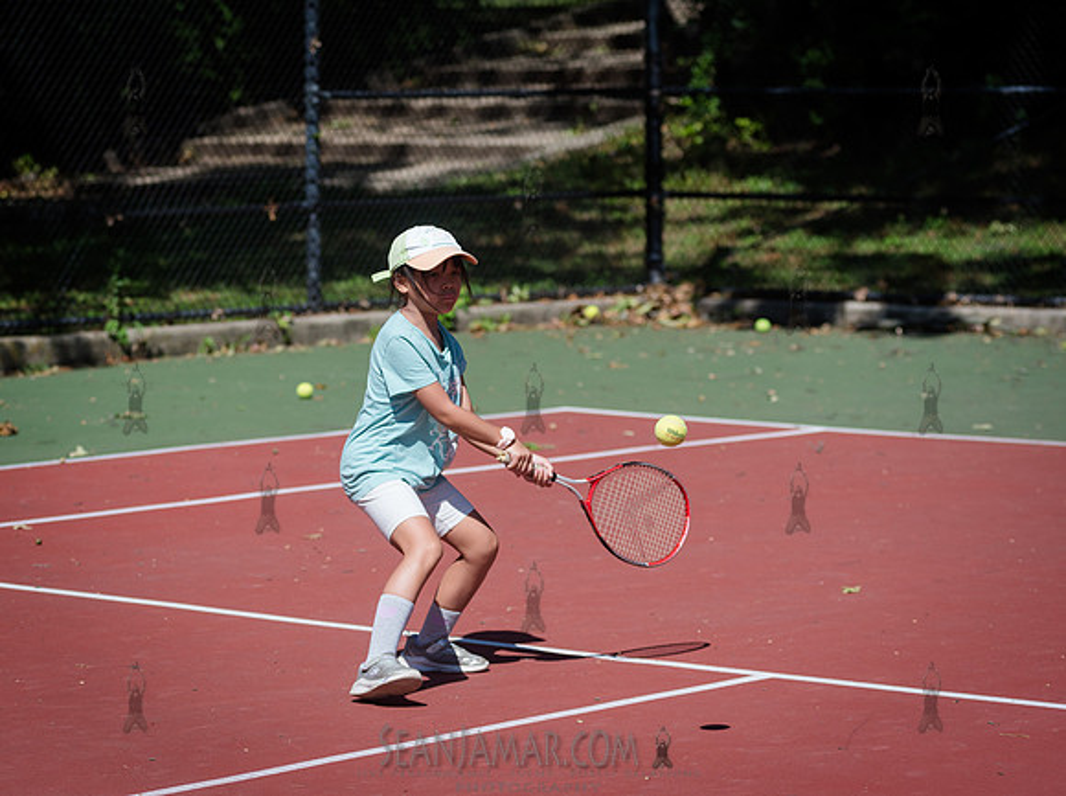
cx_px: 471
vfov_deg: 10.7
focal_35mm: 139
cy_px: 371
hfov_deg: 14.3
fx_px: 4259
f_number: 4
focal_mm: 120
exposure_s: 1/2000
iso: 200
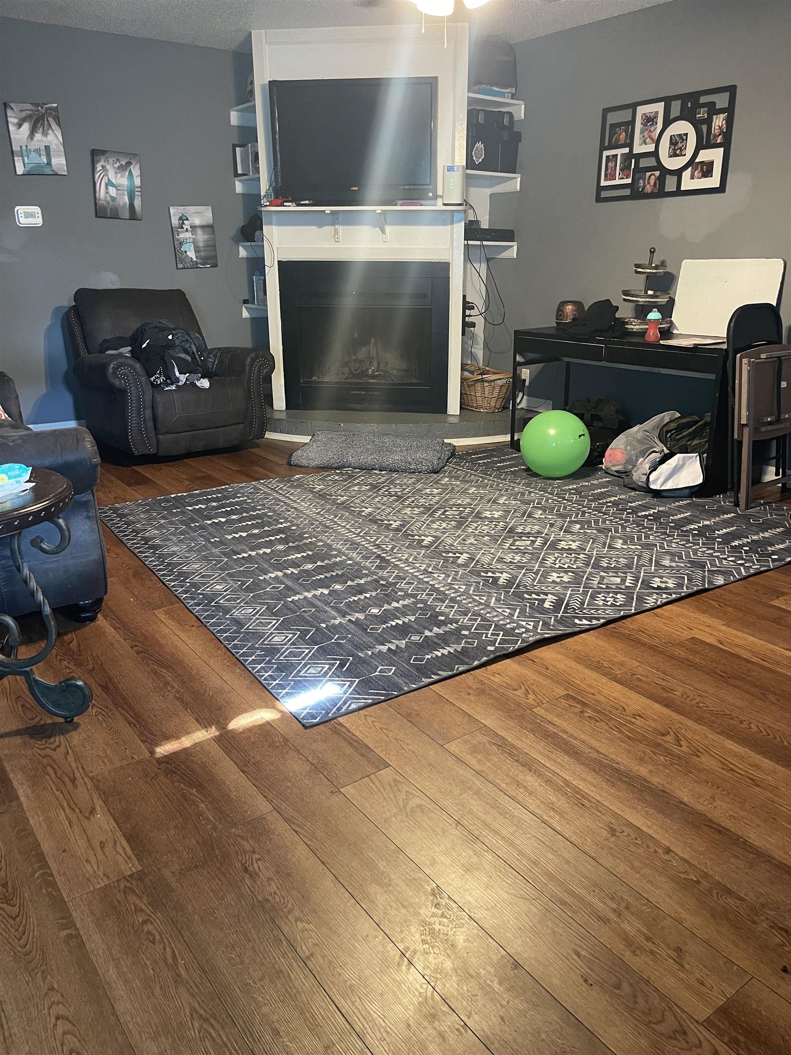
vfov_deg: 69.4
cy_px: 528
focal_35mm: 25
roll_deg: +0.1
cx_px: 396
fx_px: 762
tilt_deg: -18.4
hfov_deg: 54.9
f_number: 1.6
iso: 400
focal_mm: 5.1
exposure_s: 1/40
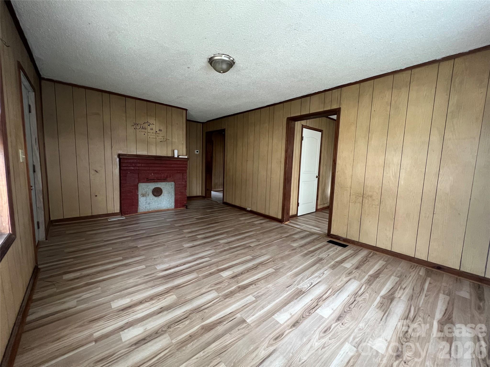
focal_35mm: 13
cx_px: 245
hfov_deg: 106.2
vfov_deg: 89.9
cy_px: 184
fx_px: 184
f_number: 1.8
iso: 400
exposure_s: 1/60
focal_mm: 1.57
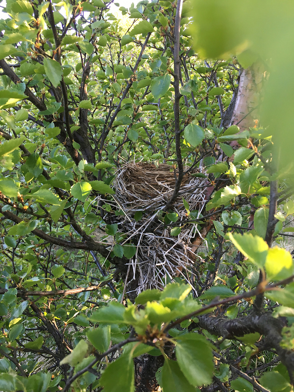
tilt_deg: -12.8
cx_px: 147
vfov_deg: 61.7
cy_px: 196
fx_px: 328
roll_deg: -2.1
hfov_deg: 48.2
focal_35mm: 29
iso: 25
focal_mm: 4.15
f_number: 2.2
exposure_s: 1/33
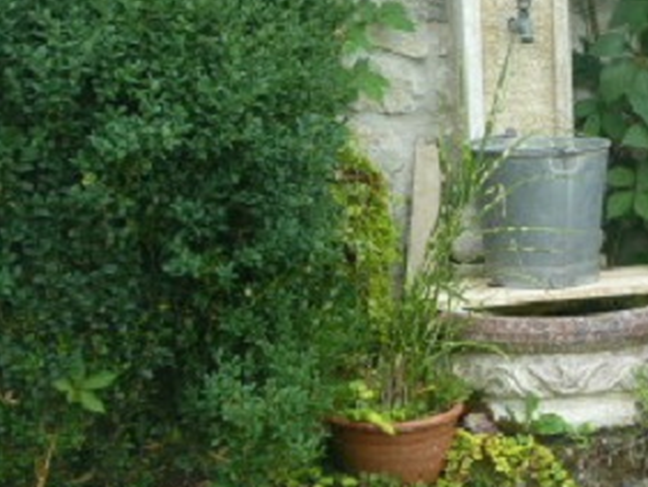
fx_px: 1911
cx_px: 623
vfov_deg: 14.4
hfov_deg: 18.8
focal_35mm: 102
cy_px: 69
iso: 80
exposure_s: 1/160
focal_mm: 6.5
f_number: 4
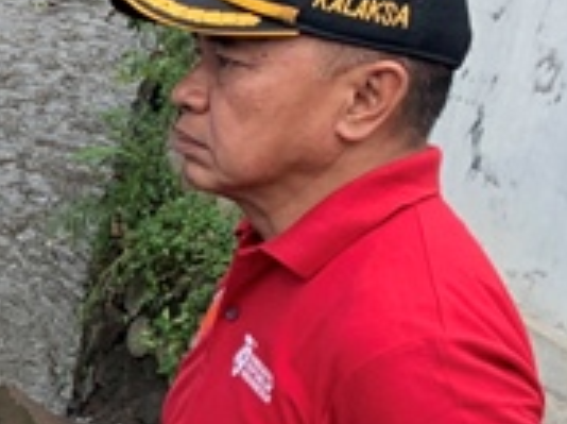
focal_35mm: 117
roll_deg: -0.5
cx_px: -666
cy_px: 478
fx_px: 1914
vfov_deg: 12.4
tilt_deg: -23.8
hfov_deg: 13.6
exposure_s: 1/301
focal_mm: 4.25
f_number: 1.8
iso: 25
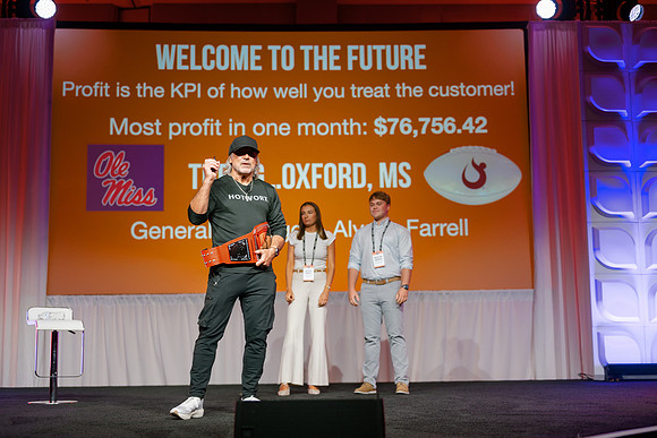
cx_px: 328
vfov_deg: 27.0
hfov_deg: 39.6
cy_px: 219
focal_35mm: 50
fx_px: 913
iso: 400
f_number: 2.2
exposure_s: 1/200
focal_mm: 50
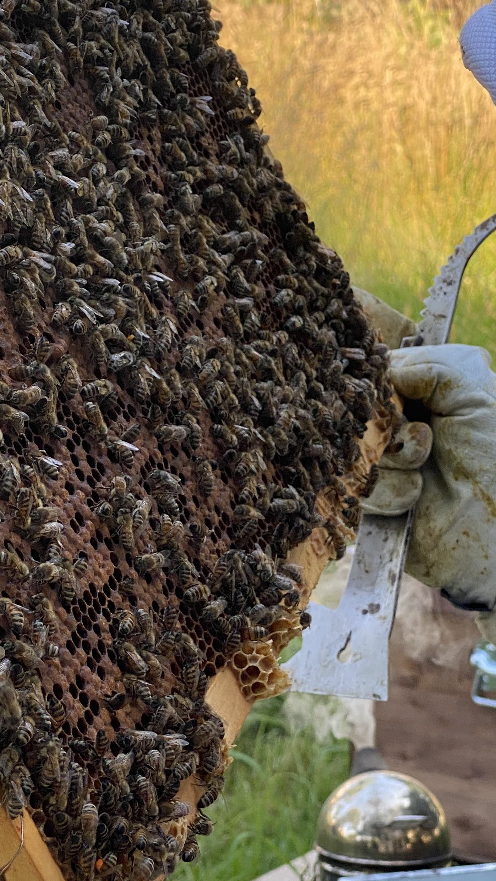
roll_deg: +1.5
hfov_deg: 13.1
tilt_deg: -10.1
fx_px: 2151
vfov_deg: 23.2
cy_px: 463
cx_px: 53
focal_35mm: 92
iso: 20
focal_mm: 6
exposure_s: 1/122
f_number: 2
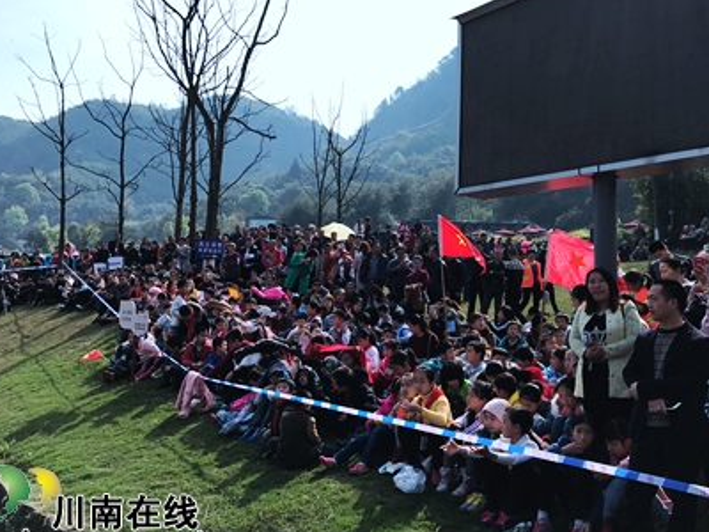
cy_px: 230
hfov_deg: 52.6
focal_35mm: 35
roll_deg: -2.6
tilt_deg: +10.2
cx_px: 360
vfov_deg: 40.6
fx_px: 717
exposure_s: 1/1953
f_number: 1.8
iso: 20
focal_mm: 3.99
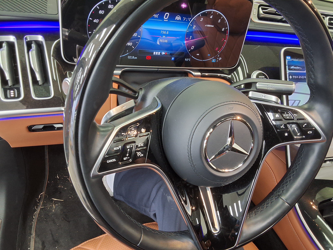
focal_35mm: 28
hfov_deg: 63.4
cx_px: 166
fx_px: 269
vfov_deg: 49.7
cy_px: 125
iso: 200
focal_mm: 2.91
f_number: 1.9
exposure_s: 1/30
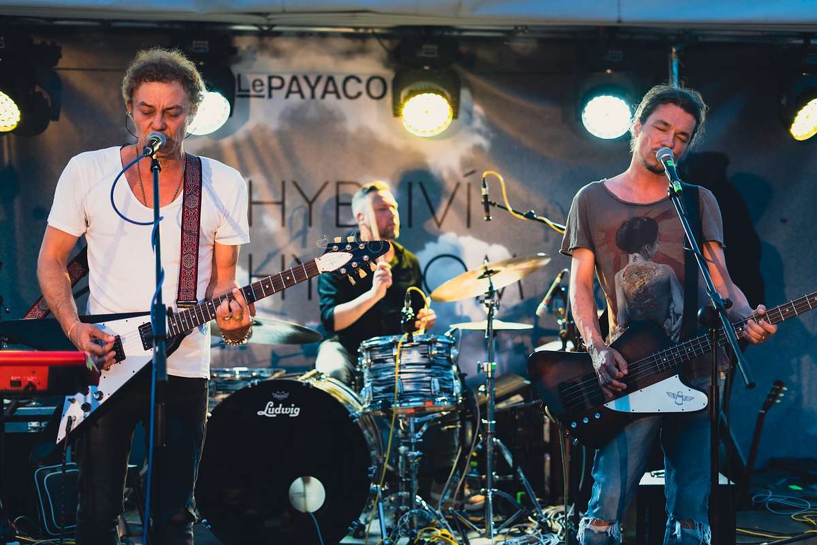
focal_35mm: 50
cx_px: 408
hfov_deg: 39.6
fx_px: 1135
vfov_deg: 27.0
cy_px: 272
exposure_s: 1/125
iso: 400
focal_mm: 50
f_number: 2
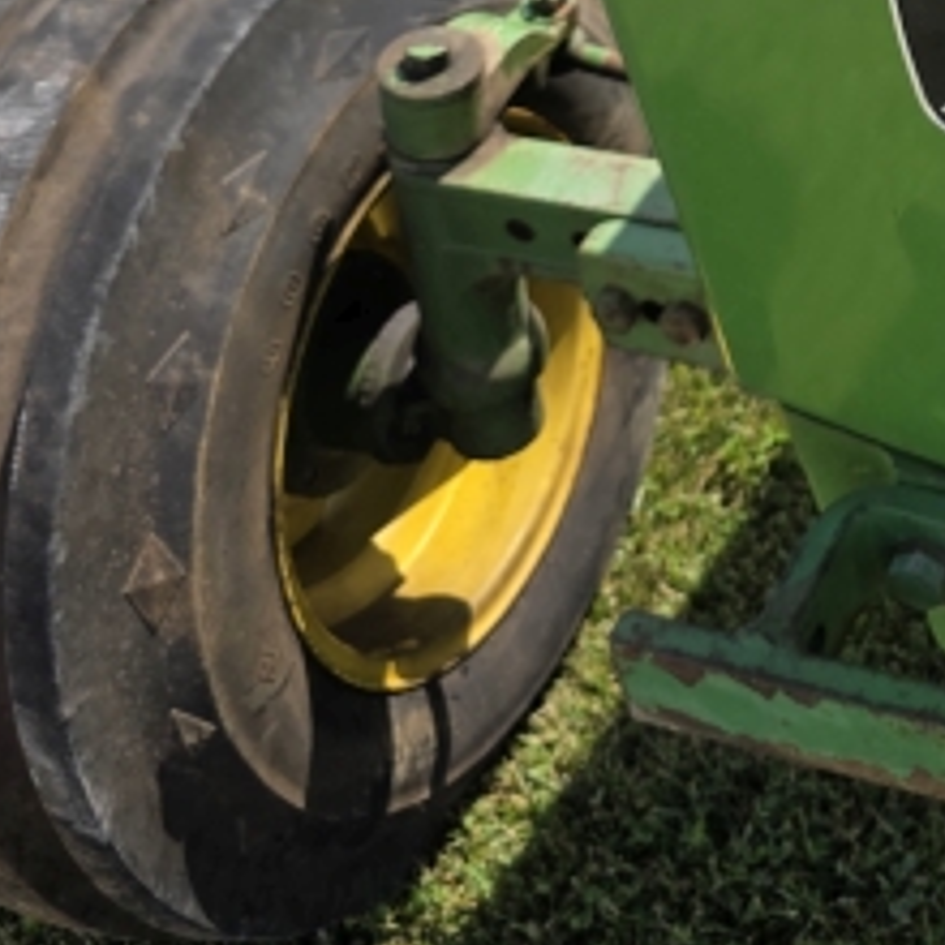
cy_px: -331
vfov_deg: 21.6
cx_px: 1220
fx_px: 2193
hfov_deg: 21.9
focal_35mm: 71
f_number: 1.7
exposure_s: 1/4145
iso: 80
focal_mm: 6.3
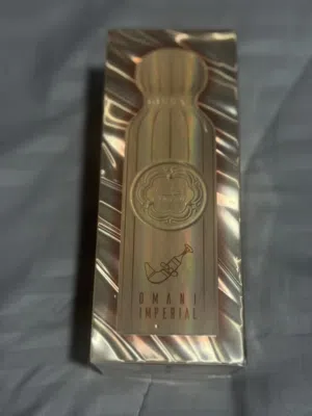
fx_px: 577
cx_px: 156
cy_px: 208
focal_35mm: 48
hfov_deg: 30.3
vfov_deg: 39.7
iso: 200
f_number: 1.78
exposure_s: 1/50
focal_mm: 6.76
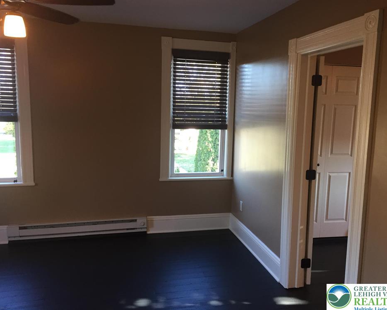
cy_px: 153
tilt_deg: -9.2
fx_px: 355
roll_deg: -2.0
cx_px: 199
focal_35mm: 31
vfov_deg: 47.1
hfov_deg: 57.2
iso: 50
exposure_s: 1/30
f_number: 2.2
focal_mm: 4.15
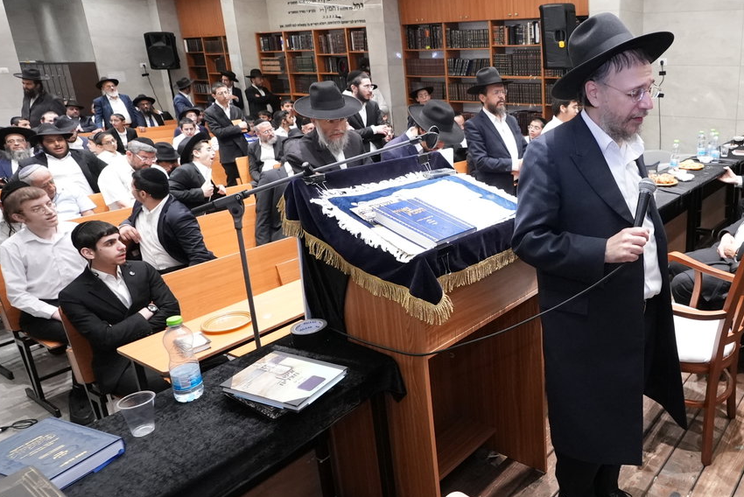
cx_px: 572
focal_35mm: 28
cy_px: 217
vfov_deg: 46.4
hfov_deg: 61.2
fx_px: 579
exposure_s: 1/200
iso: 8000
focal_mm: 17
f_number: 6.3
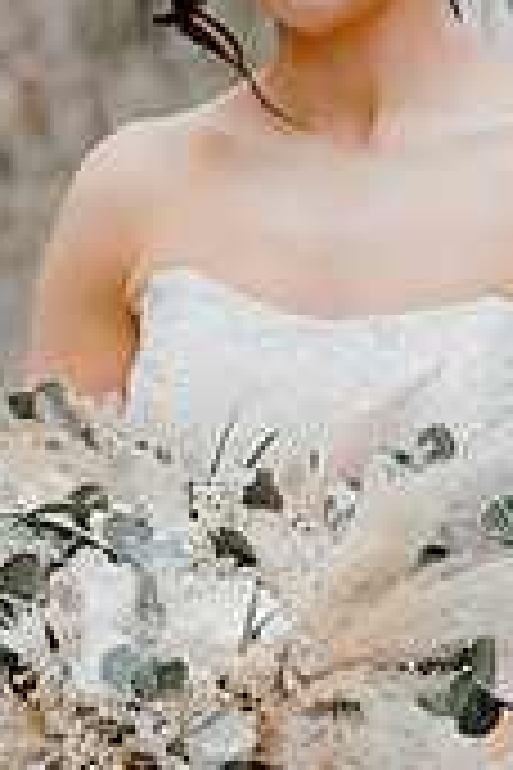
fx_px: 3548
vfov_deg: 12.4
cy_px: 356
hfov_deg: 8.3
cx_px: 288
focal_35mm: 166
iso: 160
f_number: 3.5
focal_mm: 63
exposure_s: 1/160
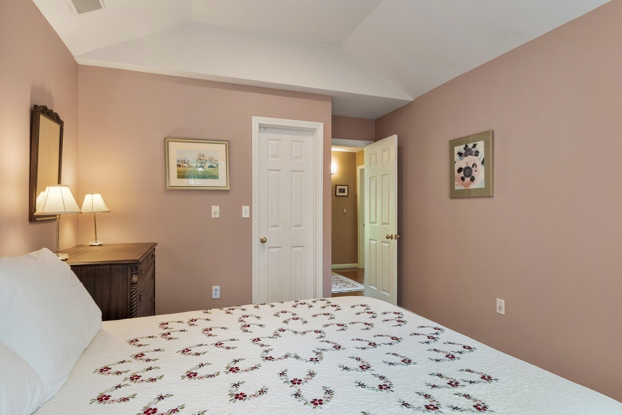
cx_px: 311
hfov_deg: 90.0
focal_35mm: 18
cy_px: 208
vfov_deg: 67.4
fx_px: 311
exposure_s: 1.6
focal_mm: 12
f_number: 8
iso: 200
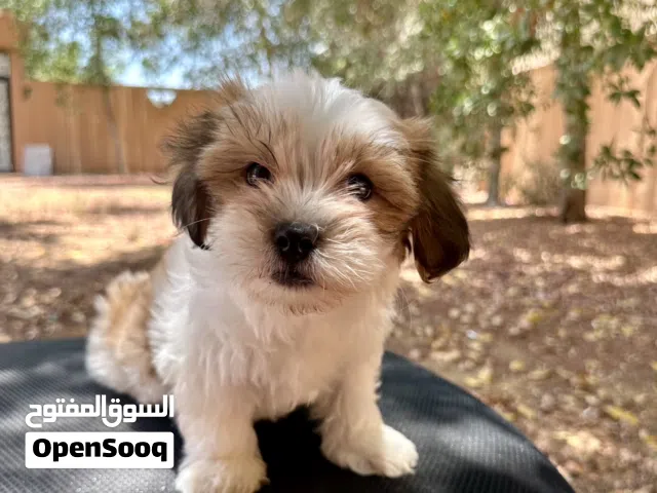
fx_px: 456
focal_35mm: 24
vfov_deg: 56.8
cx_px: 328
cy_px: 246
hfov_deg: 71.6
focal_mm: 6.86
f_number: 1.78
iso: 80
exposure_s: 1/429
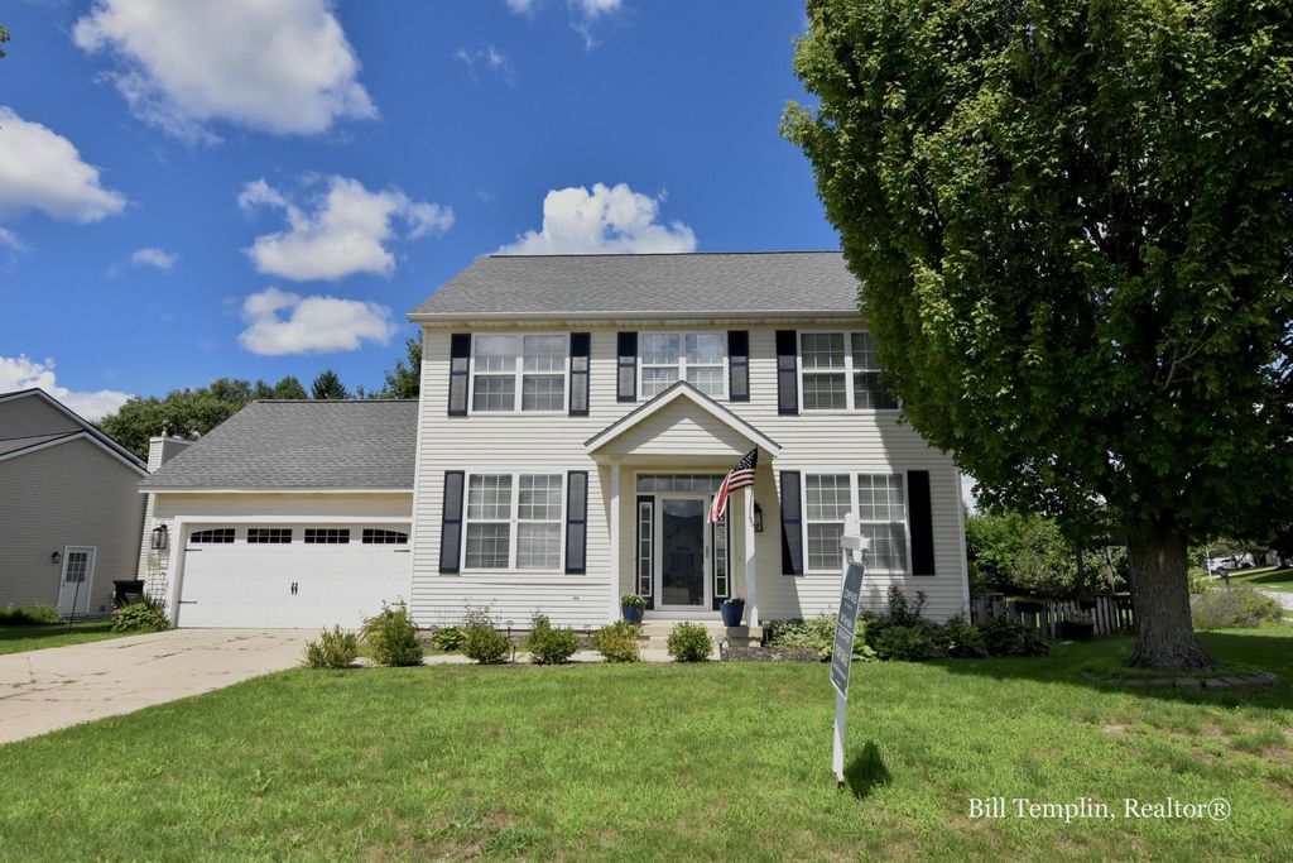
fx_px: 754
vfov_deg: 59.5
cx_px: 646
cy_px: 432
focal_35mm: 21
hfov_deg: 81.2
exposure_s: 1/4000
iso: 1600
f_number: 8
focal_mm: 14
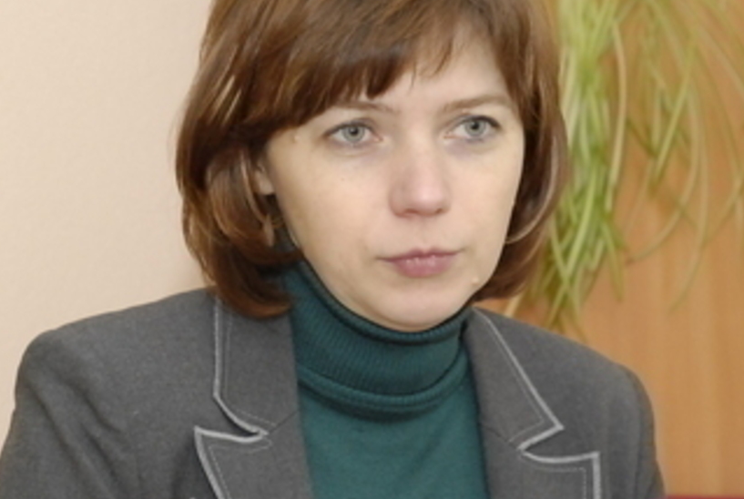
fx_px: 3892
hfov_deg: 10.9
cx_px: 325
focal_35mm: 188
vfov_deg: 7.3
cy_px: 217
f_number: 5.6
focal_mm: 80
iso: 1250
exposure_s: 1/125
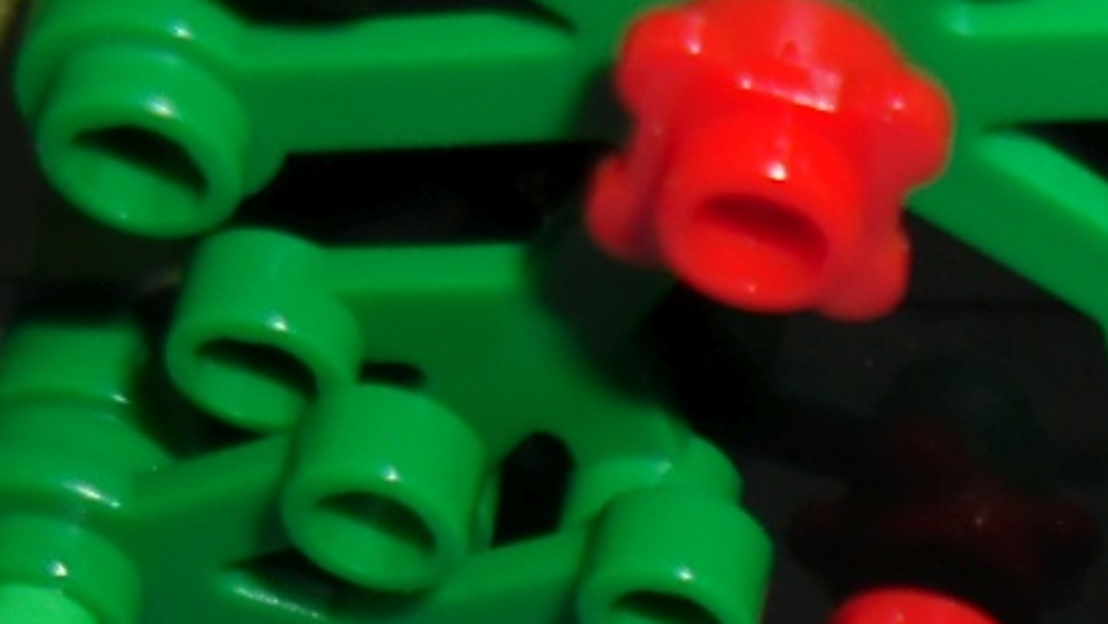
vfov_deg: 8.4
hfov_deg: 14.5
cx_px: 1697
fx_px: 4026
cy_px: 1294
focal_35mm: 137
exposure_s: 1/60
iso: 64
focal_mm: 4.9
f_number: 3.2
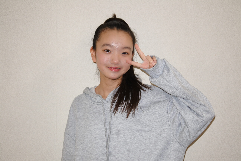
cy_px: 80
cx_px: 120
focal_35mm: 49
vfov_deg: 27.5
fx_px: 328
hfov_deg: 40.3
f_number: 2
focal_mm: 18.5
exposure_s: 1/60
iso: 320
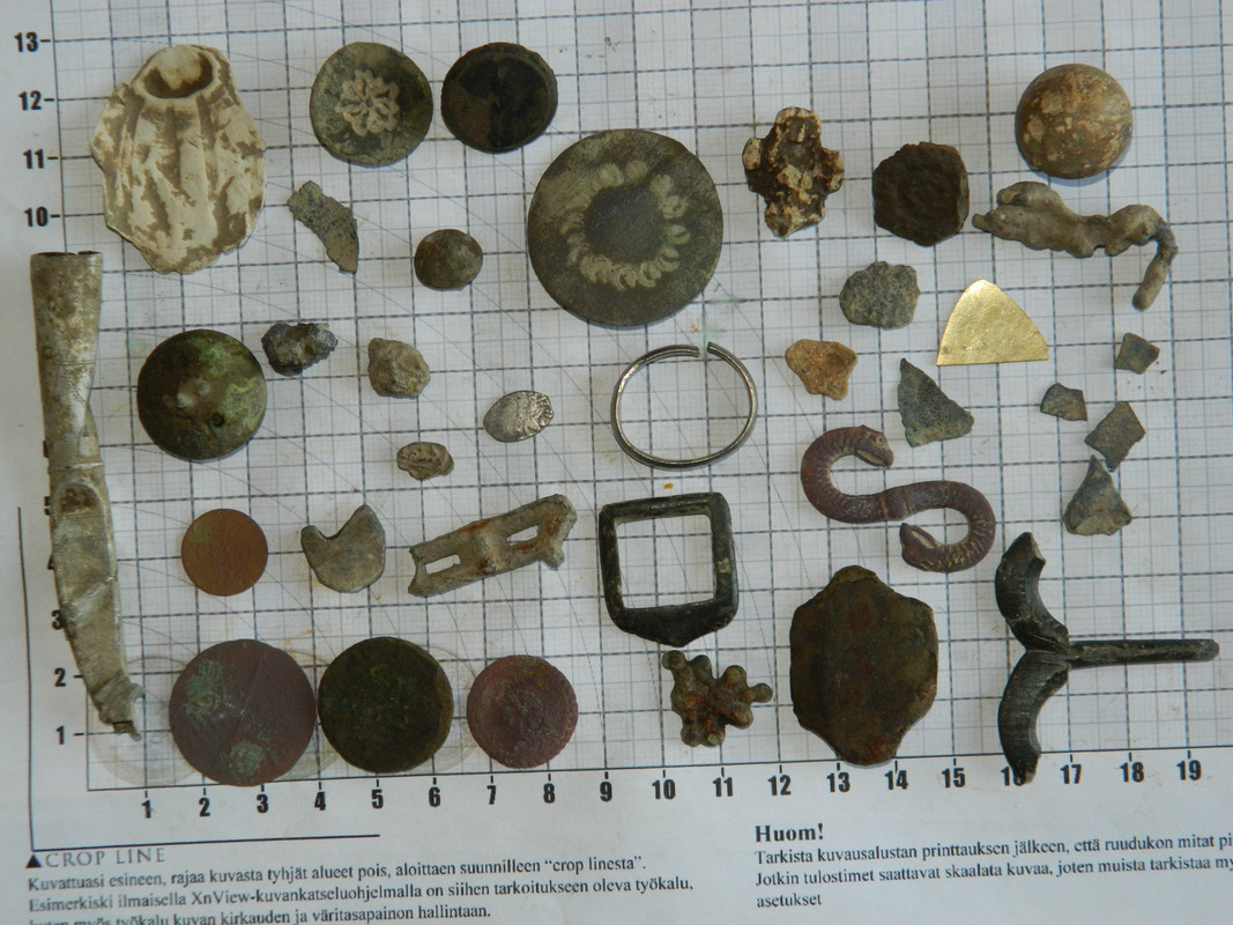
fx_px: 2992
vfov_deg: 17.6
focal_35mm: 84
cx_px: 616
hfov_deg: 23.3
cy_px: 462
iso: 200
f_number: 4.2
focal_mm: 15.1
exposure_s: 1/50
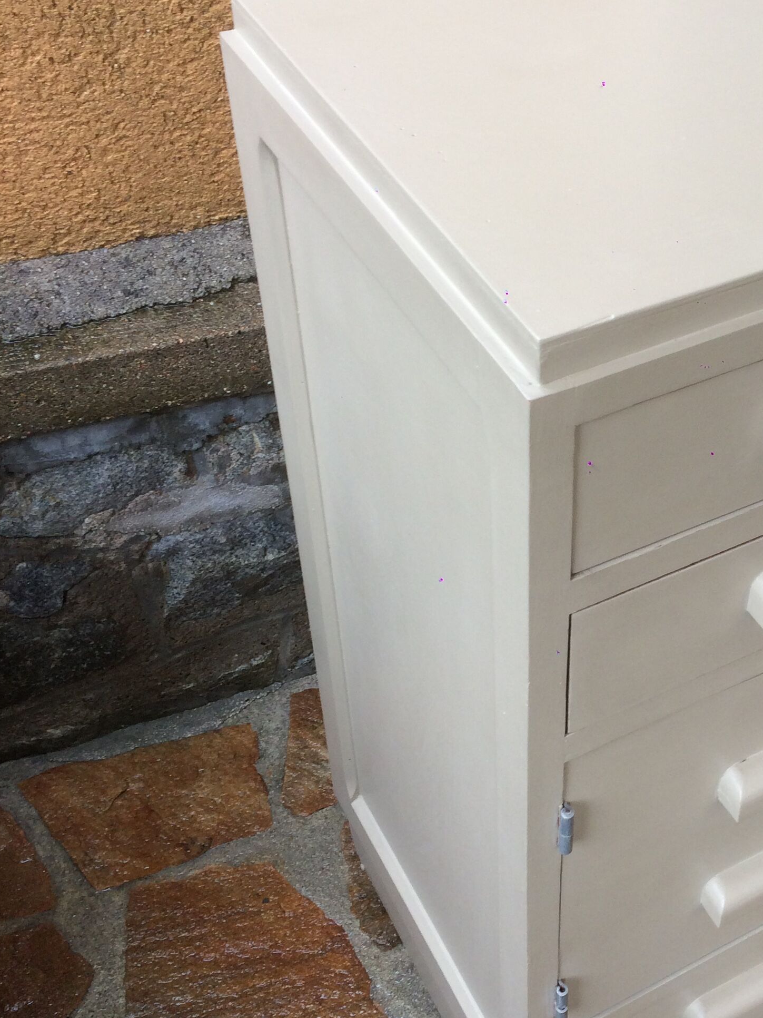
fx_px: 1440
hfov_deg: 28.9
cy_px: 488
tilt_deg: -42.2
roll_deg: -2.0
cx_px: 637
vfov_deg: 38.9
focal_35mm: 49
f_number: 2.2
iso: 50
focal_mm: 4.15
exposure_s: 1/33
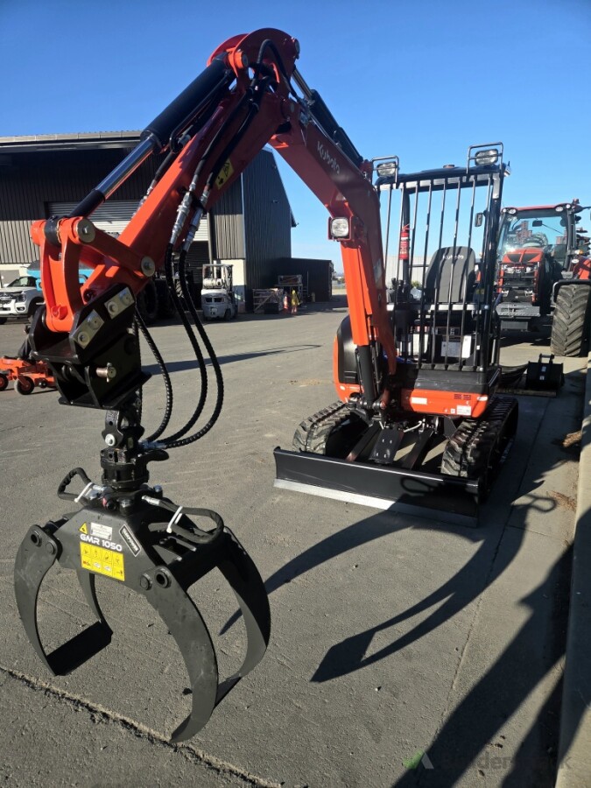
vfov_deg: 73.9
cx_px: 296
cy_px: 394
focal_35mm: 23
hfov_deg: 58.9
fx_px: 524
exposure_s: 1/3333
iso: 80
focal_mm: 5.4
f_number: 1.8
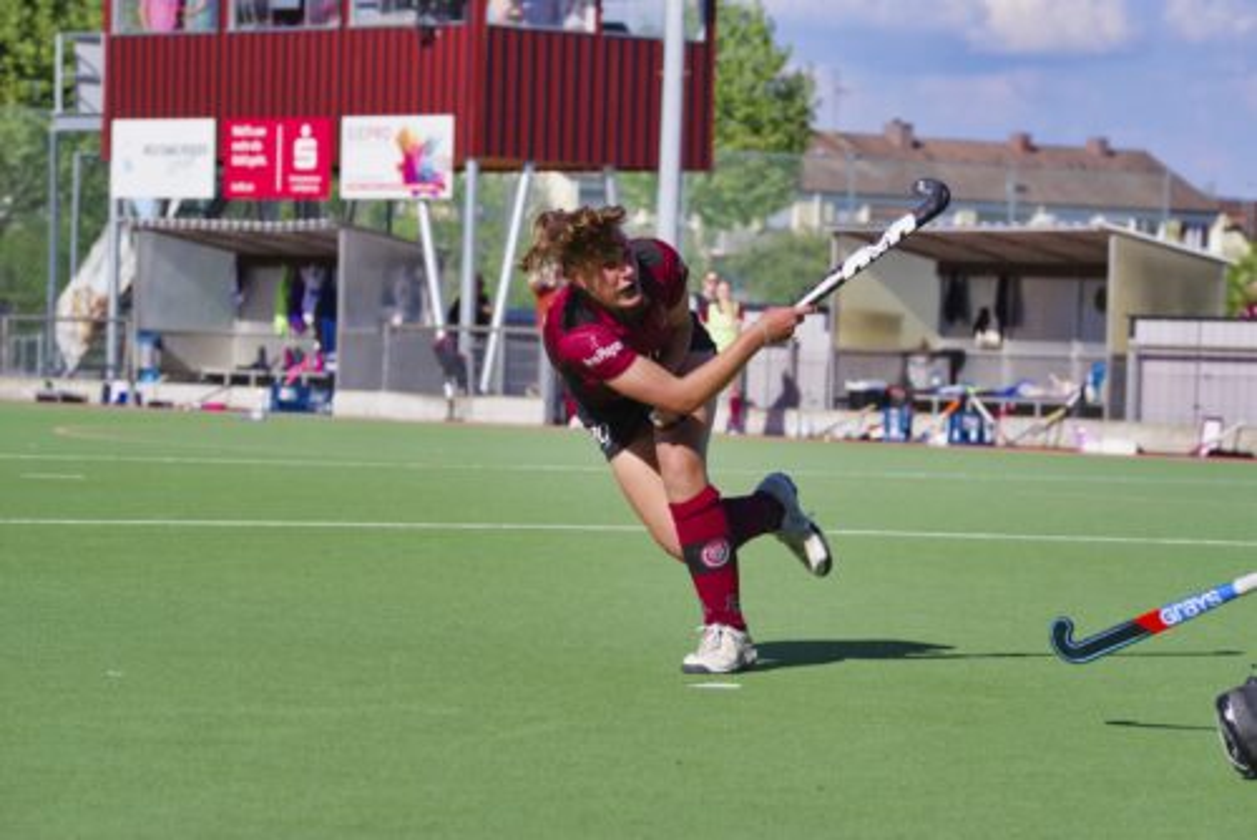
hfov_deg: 12.8
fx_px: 5590
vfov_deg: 8.6
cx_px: 628
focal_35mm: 160
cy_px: 420
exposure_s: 1/5000
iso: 1600
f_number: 8
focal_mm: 160
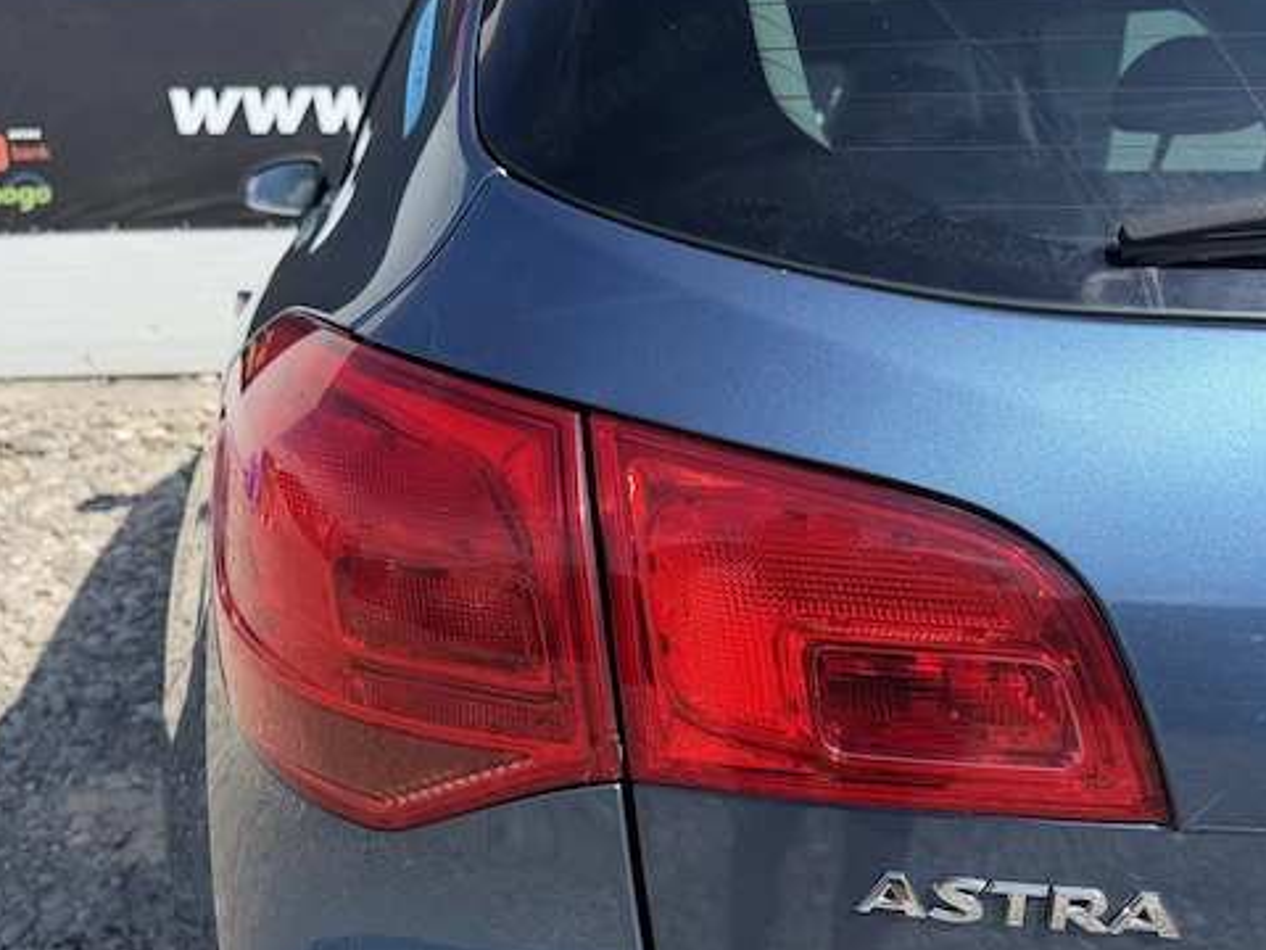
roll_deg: +0.7
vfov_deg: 46.7
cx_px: 480
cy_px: 517
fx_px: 1097
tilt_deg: -19.1
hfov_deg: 59.2
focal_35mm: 30
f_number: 1.78
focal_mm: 6.76
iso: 80
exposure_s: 1/3584
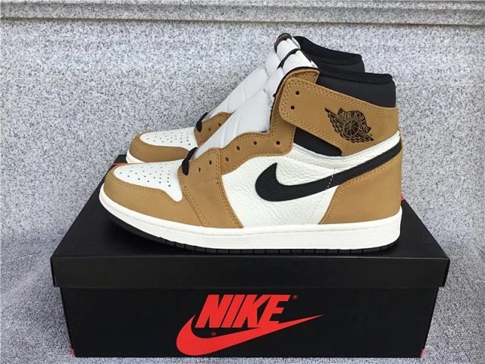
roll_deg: -0.6
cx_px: 242
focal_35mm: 31
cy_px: 182
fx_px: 434
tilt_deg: -24.0
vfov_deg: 45.4
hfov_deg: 58.4
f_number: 2.4
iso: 25
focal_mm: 3.3
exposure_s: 1/362
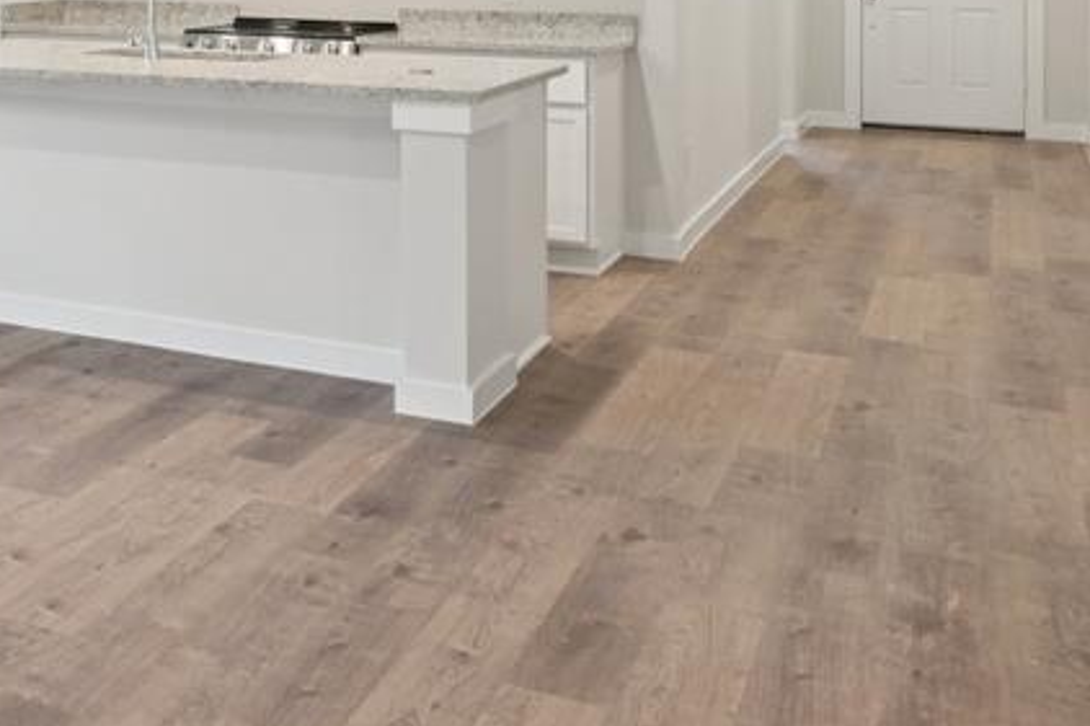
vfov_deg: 24.2
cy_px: -65
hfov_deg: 32.2
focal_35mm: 52
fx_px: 1580
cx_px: -189
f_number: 8
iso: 400
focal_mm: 21.5
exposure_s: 1/15
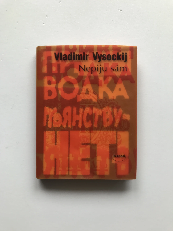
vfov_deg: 63.4
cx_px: 86
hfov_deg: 49.7
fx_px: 187
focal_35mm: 28
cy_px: 116
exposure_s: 1/100
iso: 40
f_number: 1.8
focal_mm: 3.99
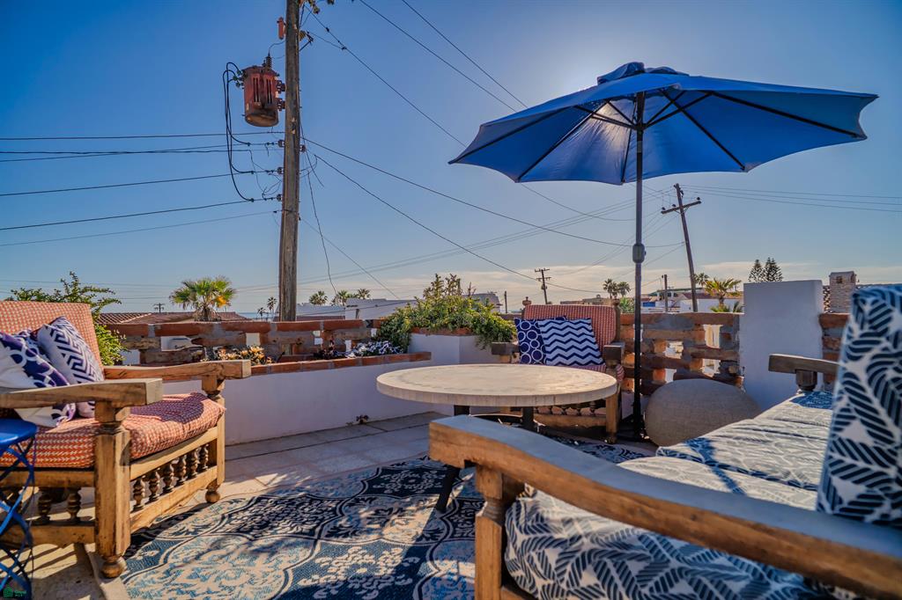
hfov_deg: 84.0
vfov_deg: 61.9
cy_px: 300
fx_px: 501
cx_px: 451
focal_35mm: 20
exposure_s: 1/4000
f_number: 4.5
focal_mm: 20
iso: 64
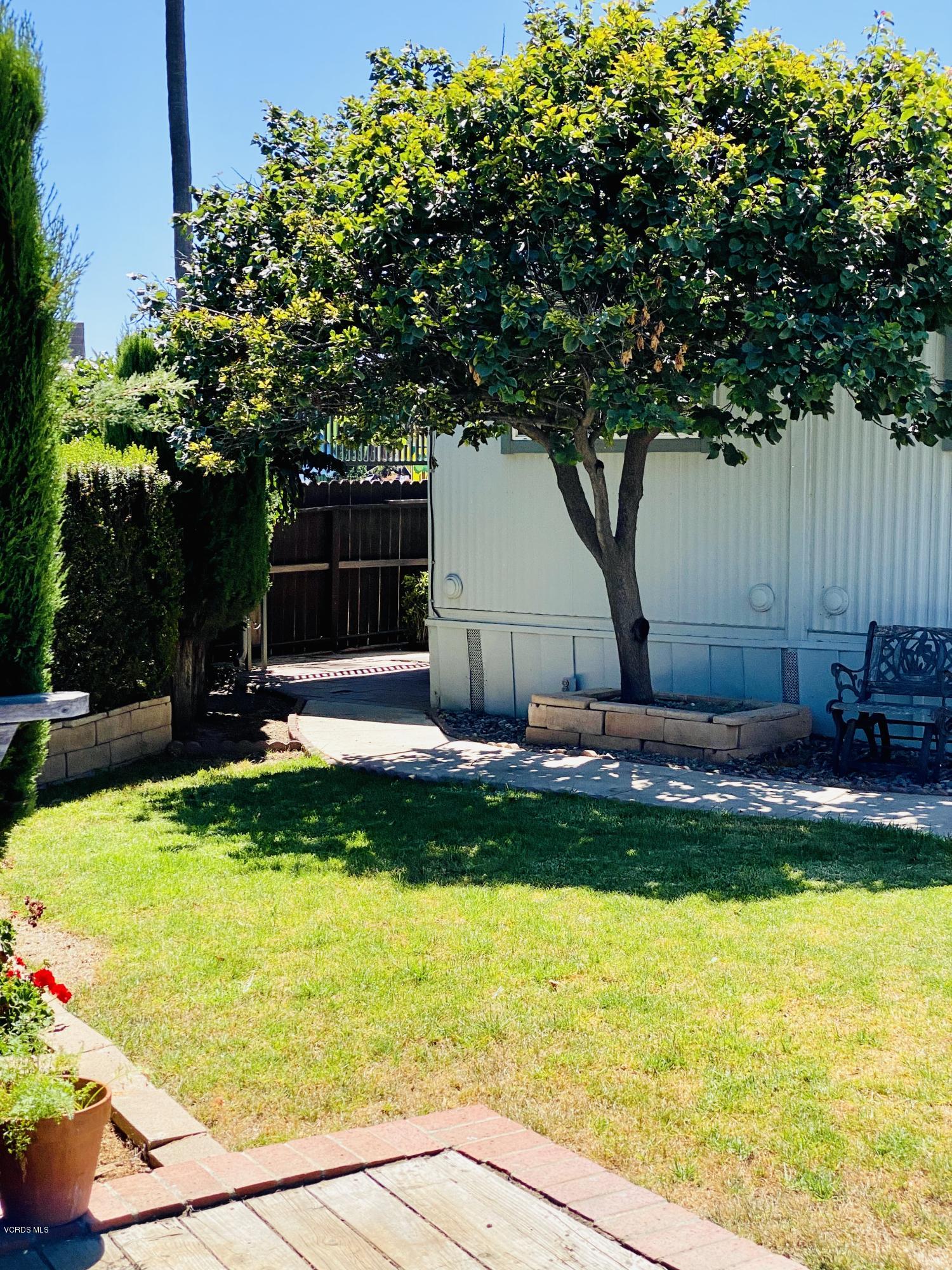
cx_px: 476
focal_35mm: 52
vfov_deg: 36.8
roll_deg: -1.2
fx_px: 1907
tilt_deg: -2.3
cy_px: 635
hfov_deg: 28.0
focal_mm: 6
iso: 20
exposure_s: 1/1142
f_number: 2
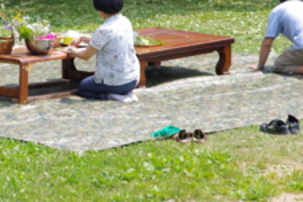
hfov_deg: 4.1
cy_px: 39
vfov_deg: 2.7
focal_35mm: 503
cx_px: 76
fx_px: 4230
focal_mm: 190
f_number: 11
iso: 400
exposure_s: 1/320
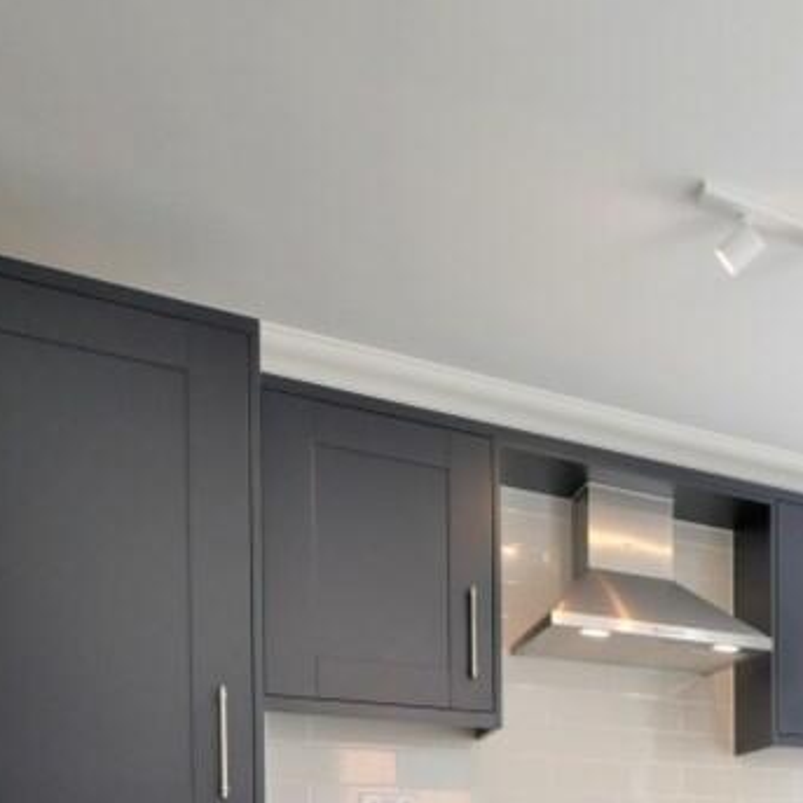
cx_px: 995
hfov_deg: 34.5
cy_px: 881
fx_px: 971
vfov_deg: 37.6
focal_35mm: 37
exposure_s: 1/100
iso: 200
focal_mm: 7
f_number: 4
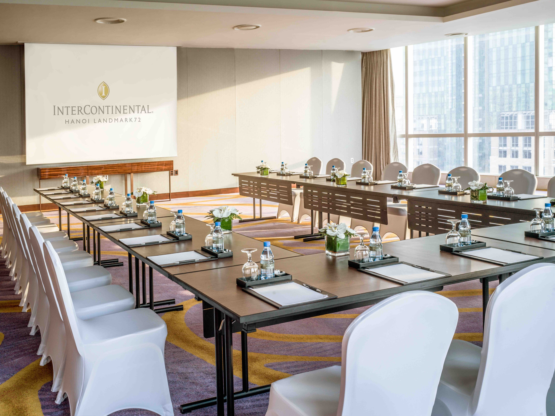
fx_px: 561
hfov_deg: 52.6
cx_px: 278
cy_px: 208
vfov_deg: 40.7
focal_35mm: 35
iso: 400
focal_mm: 45
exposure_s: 1/4
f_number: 16
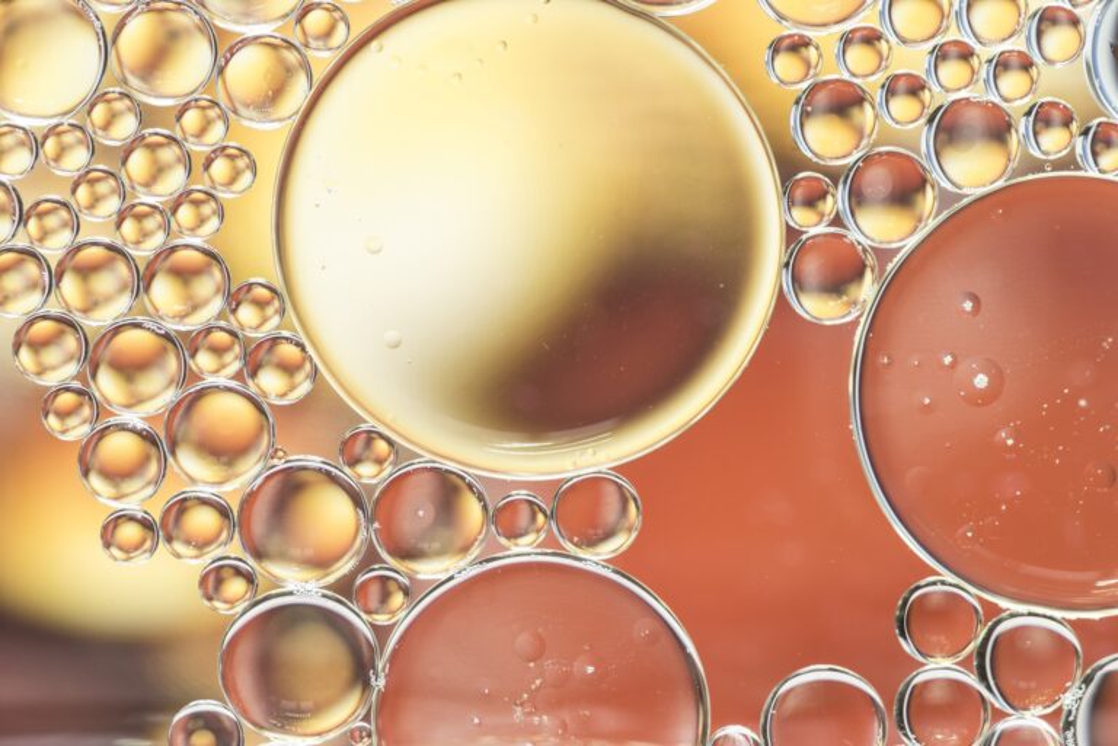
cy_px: 373
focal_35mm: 100
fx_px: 3105
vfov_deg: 13.7
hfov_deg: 20.4
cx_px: 559
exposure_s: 1/15
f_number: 5.6
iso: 200
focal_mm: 100
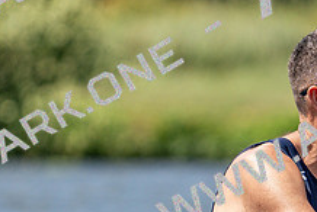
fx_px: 10140
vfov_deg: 1.2
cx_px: 336
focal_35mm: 1150
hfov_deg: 1.8
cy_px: 232
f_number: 6.3
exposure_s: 1/2000
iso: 320
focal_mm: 433
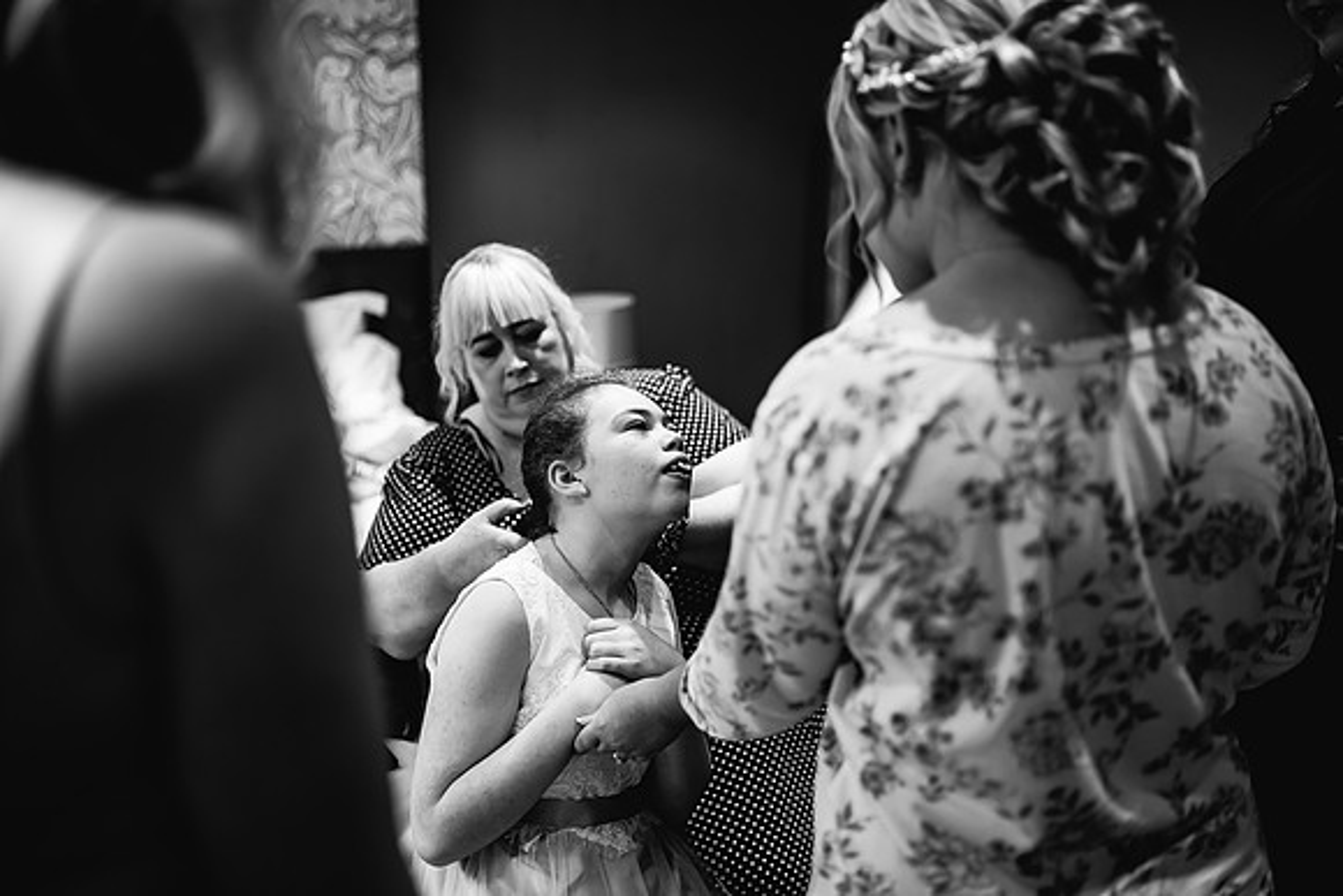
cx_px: 672
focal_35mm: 35
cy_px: 448
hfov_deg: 54.4
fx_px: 1306
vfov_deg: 37.9
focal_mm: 35
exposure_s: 1/250
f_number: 1.6
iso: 640
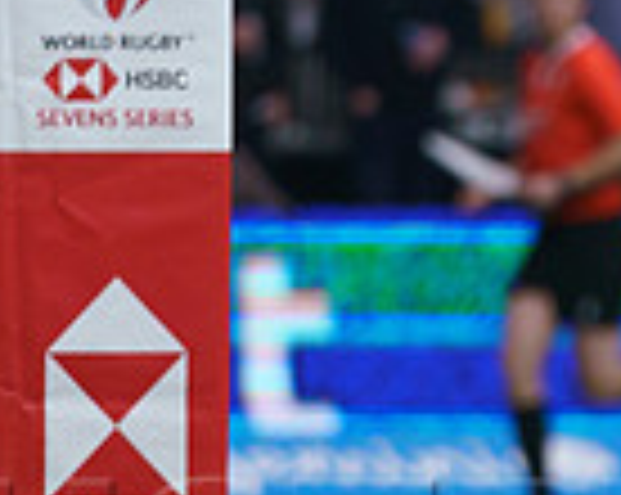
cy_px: 540
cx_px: 748
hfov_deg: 1.7
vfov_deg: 1.4
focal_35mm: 1139
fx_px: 20904
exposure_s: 1/3200
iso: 1600
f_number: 2.8
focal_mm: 200
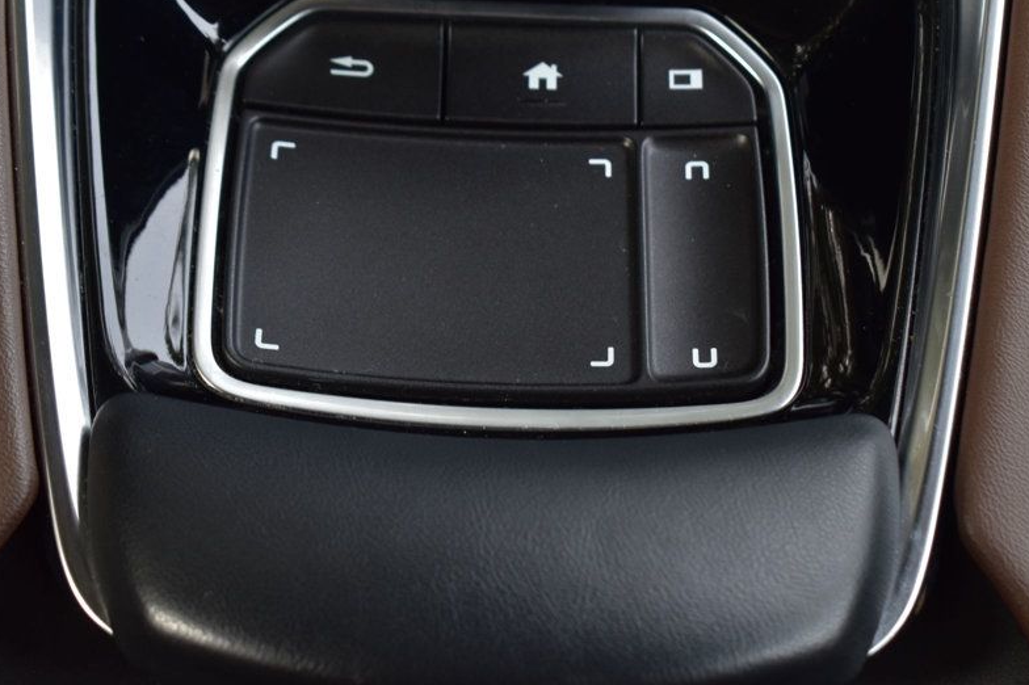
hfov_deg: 21.7
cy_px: 272
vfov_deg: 14.5
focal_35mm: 94
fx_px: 2686
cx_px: 581
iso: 400
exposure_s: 1/60
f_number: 8
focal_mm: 48
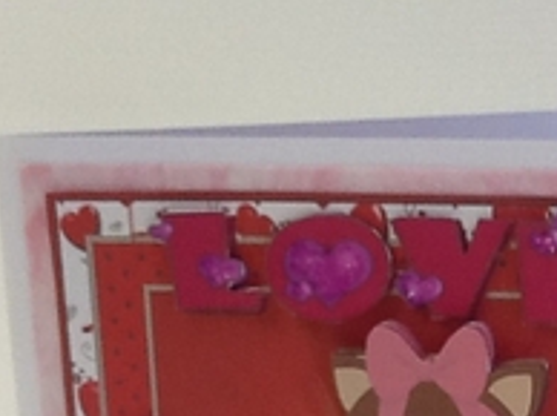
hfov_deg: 19.1
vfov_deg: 14.1
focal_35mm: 102
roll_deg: +0.3
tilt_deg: -19.0
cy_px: 469
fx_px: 1639
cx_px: 448
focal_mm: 2.03
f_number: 2.4
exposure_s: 1/33
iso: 50
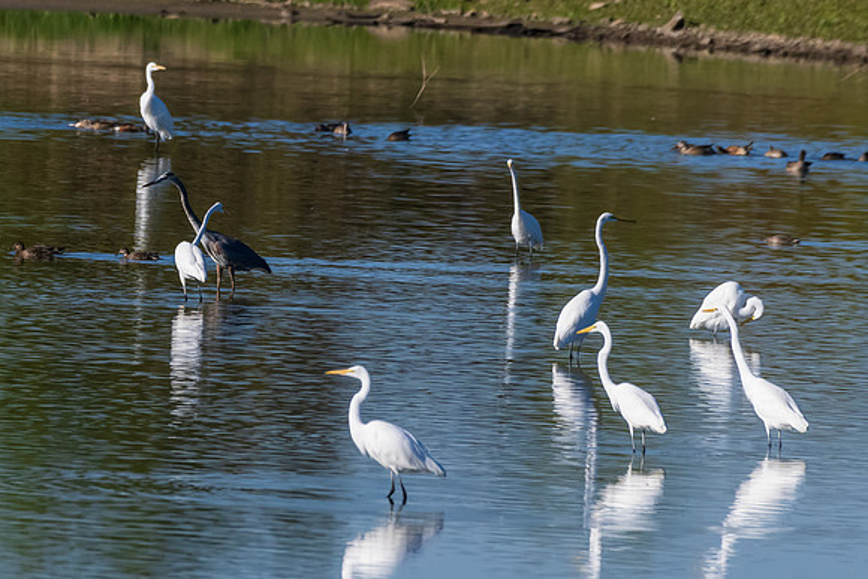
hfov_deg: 1.9
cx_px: 154
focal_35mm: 1096
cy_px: 241
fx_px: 26434
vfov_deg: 1.3
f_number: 10
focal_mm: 500
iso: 2000
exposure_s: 1/3200
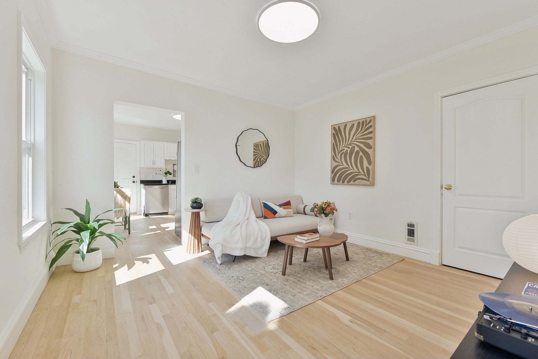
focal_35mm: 15
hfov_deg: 100.4
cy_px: 180
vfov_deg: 77.3
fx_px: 224
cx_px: 269
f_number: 9
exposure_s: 1/60
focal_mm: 15
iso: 640
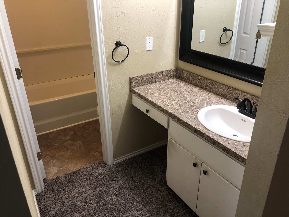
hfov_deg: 63.4
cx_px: 144
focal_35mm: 28
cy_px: 108
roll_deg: +0.8
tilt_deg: -25.2
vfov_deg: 49.7
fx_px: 234
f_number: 1.8
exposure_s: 1/20
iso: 40
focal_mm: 3.99
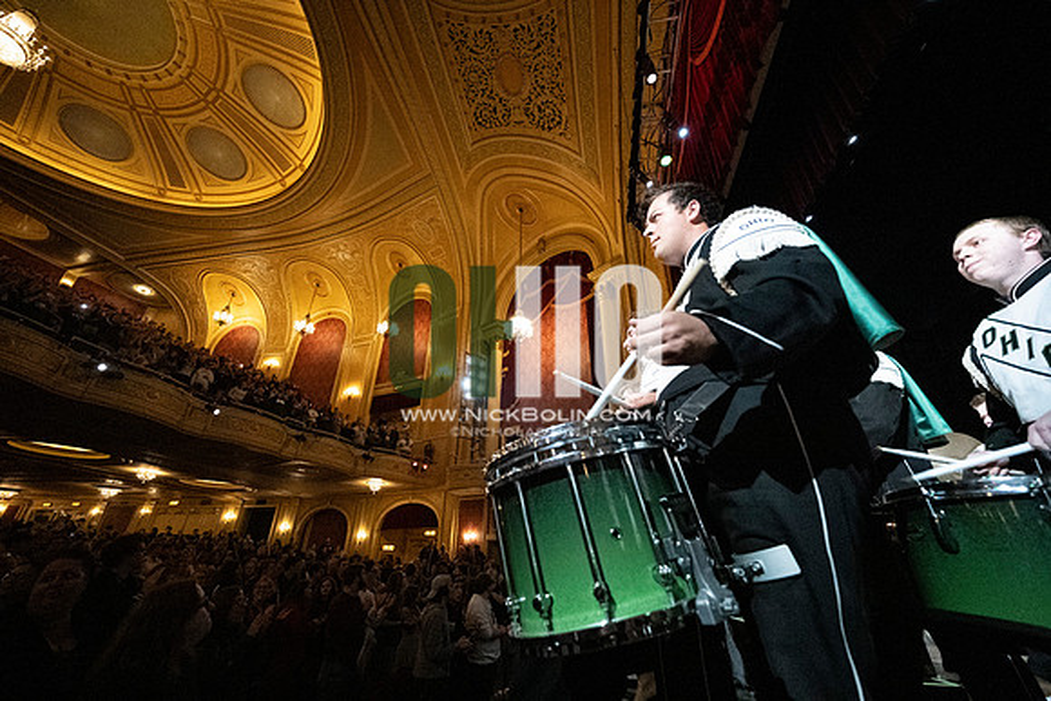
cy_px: 350
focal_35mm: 14
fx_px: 409
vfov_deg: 81.2
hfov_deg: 104.2
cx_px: 526
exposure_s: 1/400
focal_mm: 14
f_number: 4
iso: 20000
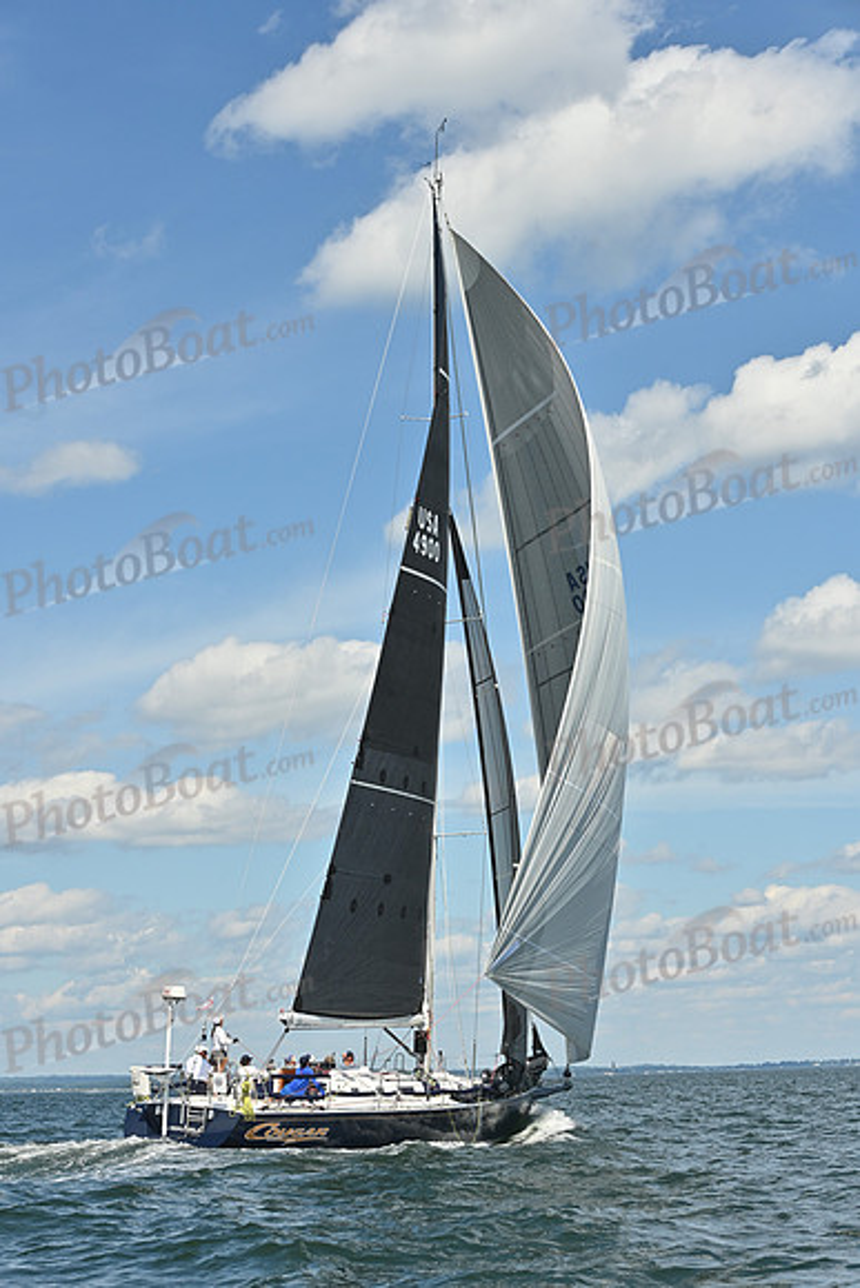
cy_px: 644
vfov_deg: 28.8
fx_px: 2507
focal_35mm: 70
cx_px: 430
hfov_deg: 19.5
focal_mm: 70
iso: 250
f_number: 9
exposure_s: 1/1000
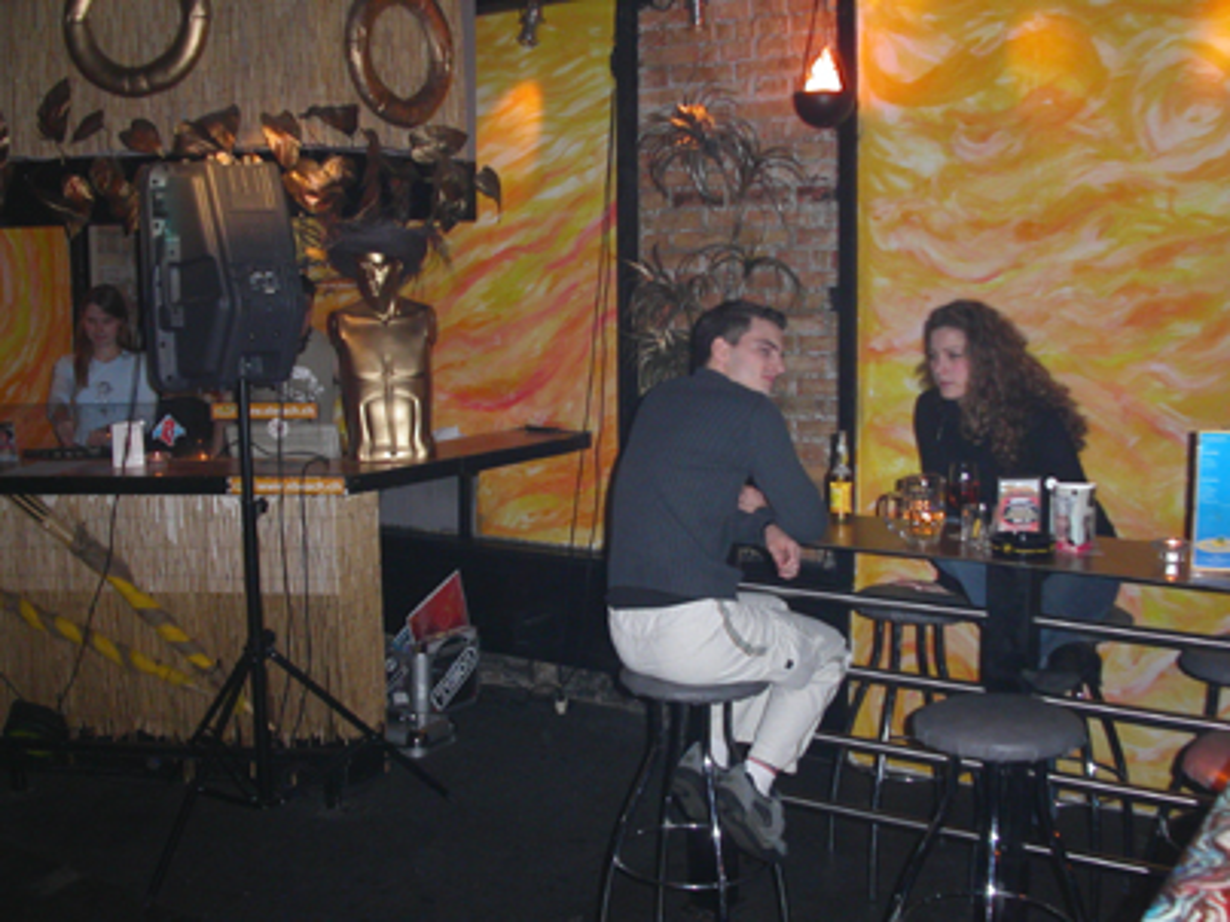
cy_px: 461
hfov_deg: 49.0
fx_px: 1350
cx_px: 615
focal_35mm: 38
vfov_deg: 37.7
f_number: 2.8
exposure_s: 1/30
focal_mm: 7.8
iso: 200
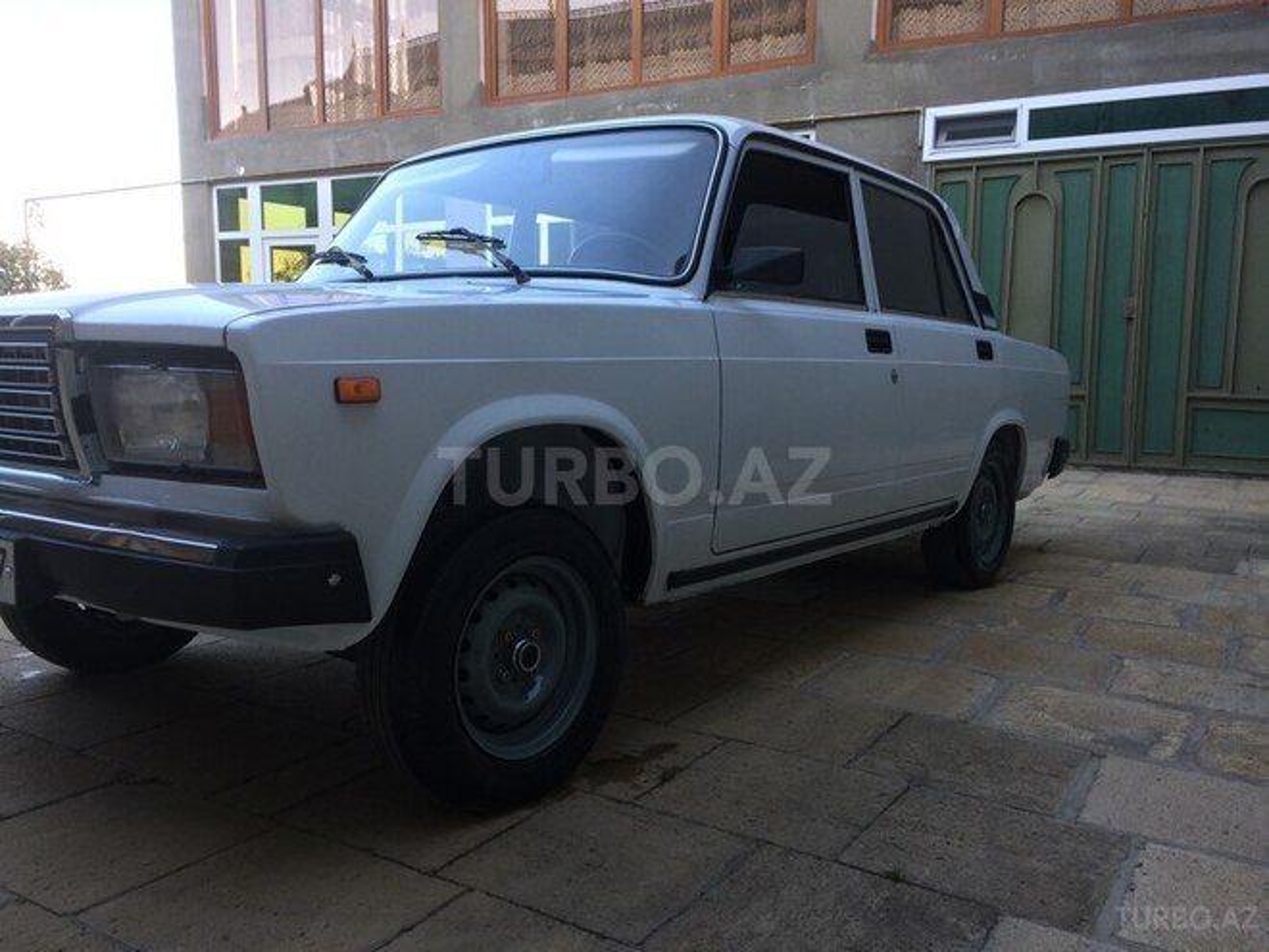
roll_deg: -1.1
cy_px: 476
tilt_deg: -5.5
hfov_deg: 61.7
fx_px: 1063
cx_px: 634
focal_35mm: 29
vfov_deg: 48.2
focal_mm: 4.15
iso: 40
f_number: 2.2
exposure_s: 1/100
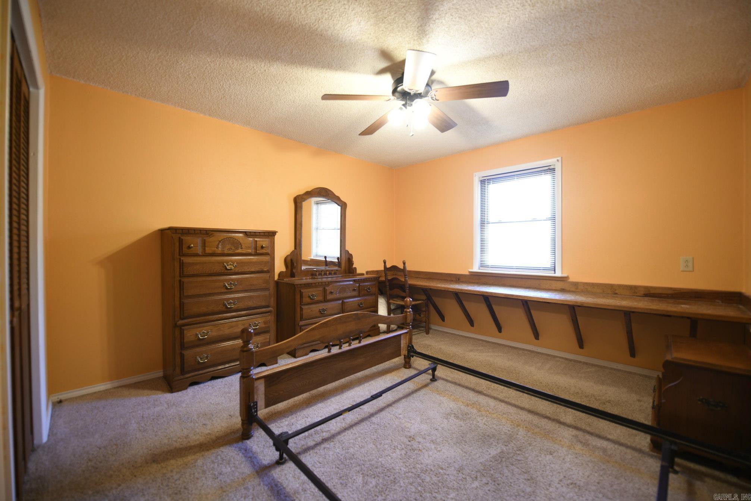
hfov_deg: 104.3
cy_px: 250
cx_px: 376
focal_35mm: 14
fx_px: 292
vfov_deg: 81.2
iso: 400
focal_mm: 14
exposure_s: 1/15
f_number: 2.8
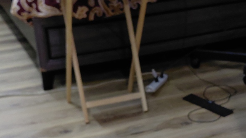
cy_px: 125
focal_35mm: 67
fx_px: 437
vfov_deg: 17.7
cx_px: 134
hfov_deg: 31.4
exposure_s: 1/24
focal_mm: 4.69
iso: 400
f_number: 1.8
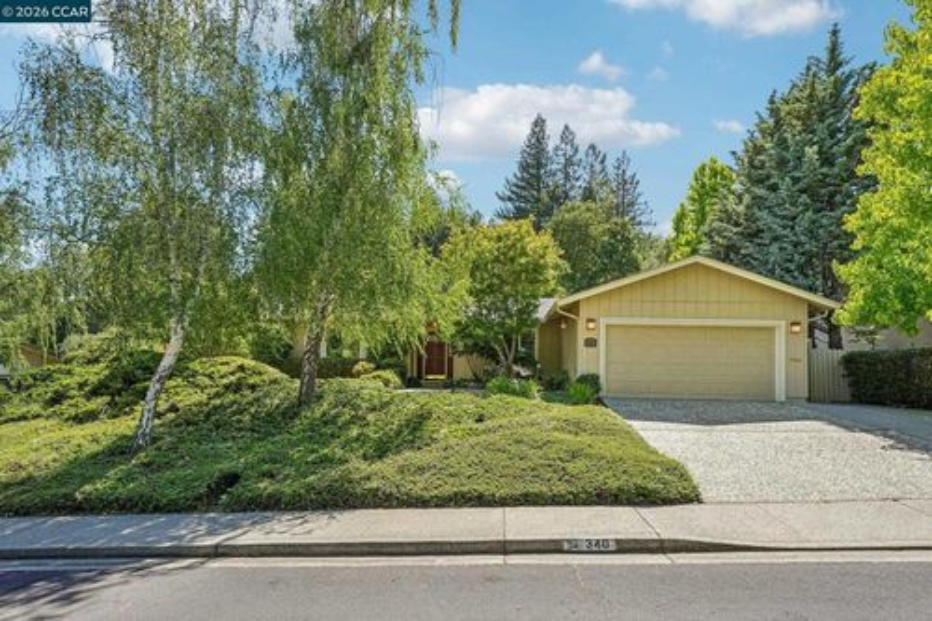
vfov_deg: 67.9
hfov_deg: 90.7
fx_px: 461
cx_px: 466
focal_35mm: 18
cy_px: 310
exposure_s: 1/800
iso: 800
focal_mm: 17.8
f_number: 8
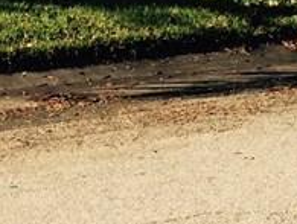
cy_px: -338
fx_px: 1307
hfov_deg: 12.9
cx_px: 242
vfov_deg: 8.8
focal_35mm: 152
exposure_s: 1/1319
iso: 32
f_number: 2.2
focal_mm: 4.15
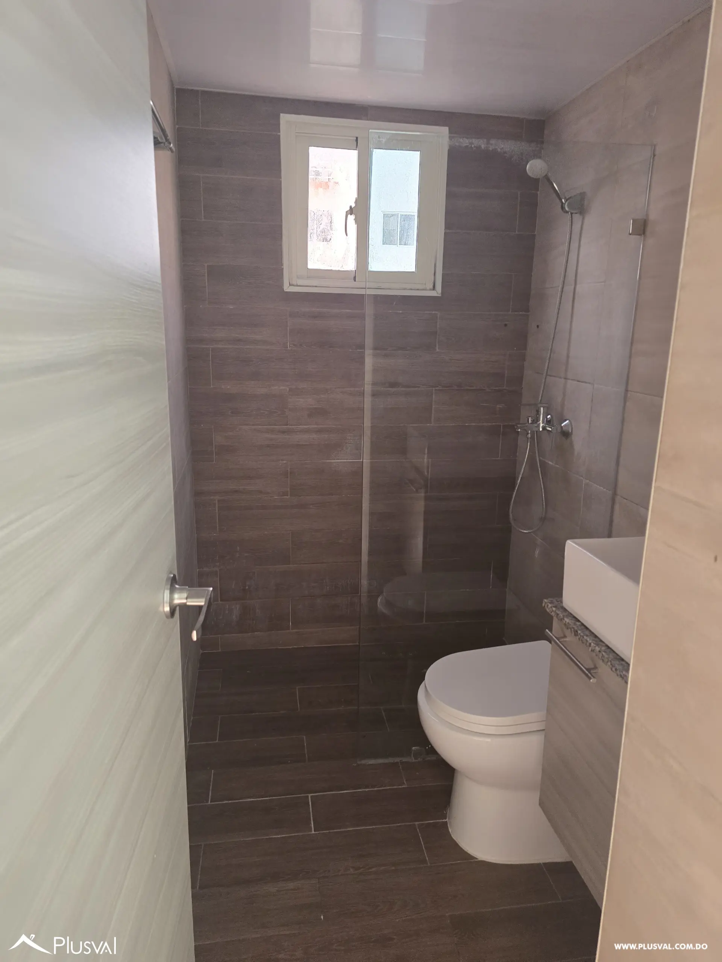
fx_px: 640
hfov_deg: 58.9
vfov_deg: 73.9
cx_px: 361
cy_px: 481
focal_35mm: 23
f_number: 1.7
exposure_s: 1/120
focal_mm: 6.3
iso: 500
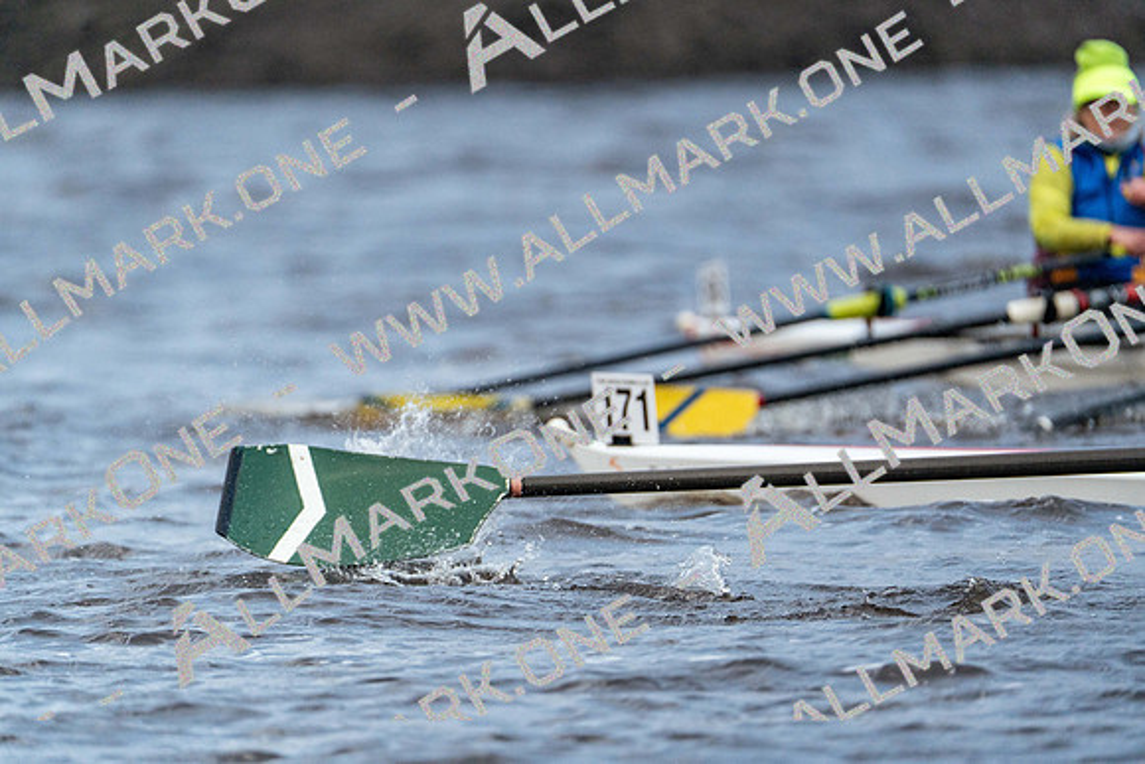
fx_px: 19087
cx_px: 572
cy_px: 382
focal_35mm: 600
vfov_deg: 2.3
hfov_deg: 3.4
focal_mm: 600
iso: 3200
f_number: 6.3
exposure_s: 1/1600
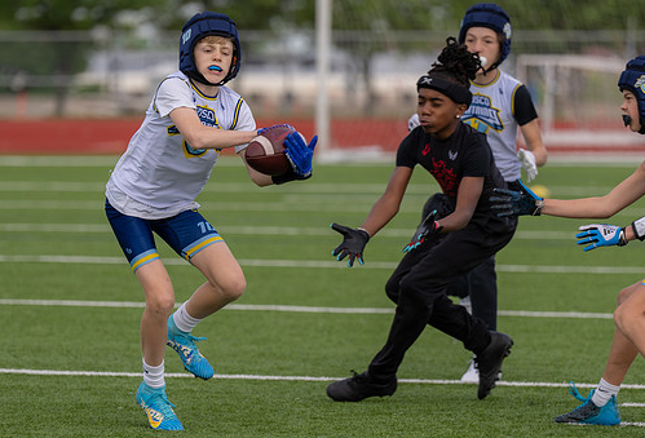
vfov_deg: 5.3
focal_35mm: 263
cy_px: 248
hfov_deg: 7.8
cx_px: 256
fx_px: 4739
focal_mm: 168
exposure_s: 1/1000
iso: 100
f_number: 2.8
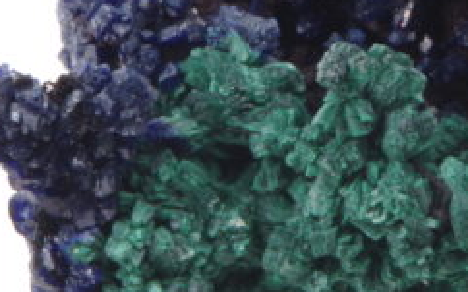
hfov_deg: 11.0
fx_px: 2409
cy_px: 65
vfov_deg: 6.9
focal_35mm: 189
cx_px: 458
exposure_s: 1
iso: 100
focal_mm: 50
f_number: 5.6
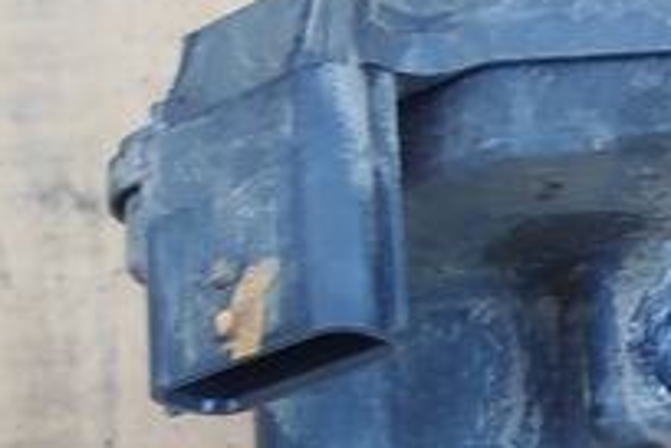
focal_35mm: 157
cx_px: 727
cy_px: 504
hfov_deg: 12.9
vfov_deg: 8.7
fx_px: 2926
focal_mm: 5.31
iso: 80
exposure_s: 1/50
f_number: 1.7
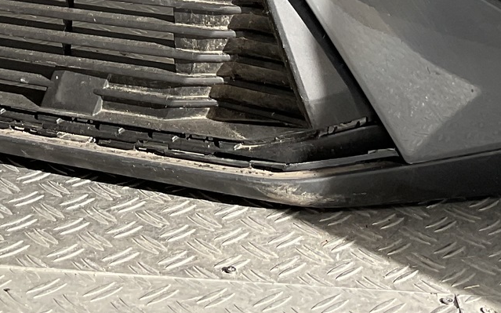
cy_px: -262
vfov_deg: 12.3
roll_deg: -3.5
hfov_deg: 21.3
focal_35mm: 97
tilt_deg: -7.7
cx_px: 136
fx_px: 1324
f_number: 1.8
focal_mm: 3
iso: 16
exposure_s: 1/495
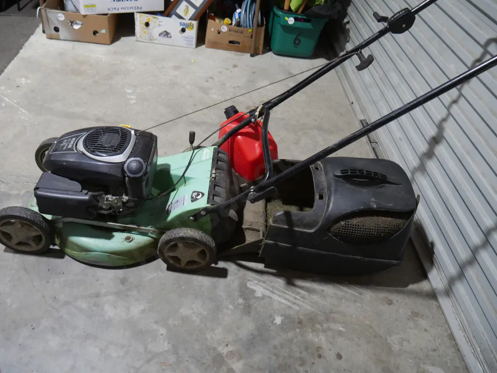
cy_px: 186
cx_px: 248
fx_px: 431
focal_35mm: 30
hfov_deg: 60.0
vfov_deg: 46.8
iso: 400
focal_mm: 15
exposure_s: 1/60
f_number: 3.6
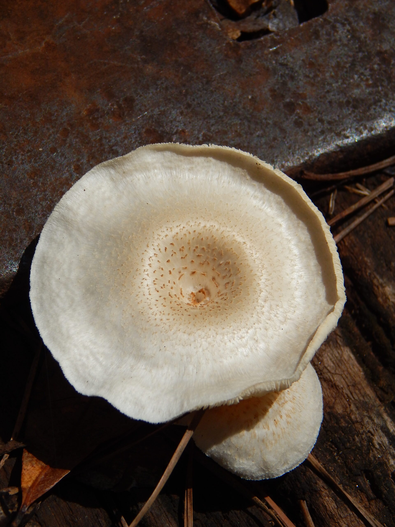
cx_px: 198
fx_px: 1993
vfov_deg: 15.1
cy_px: 264
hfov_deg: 11.3
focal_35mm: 131
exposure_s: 1/640
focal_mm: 23.4
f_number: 9.6
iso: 125
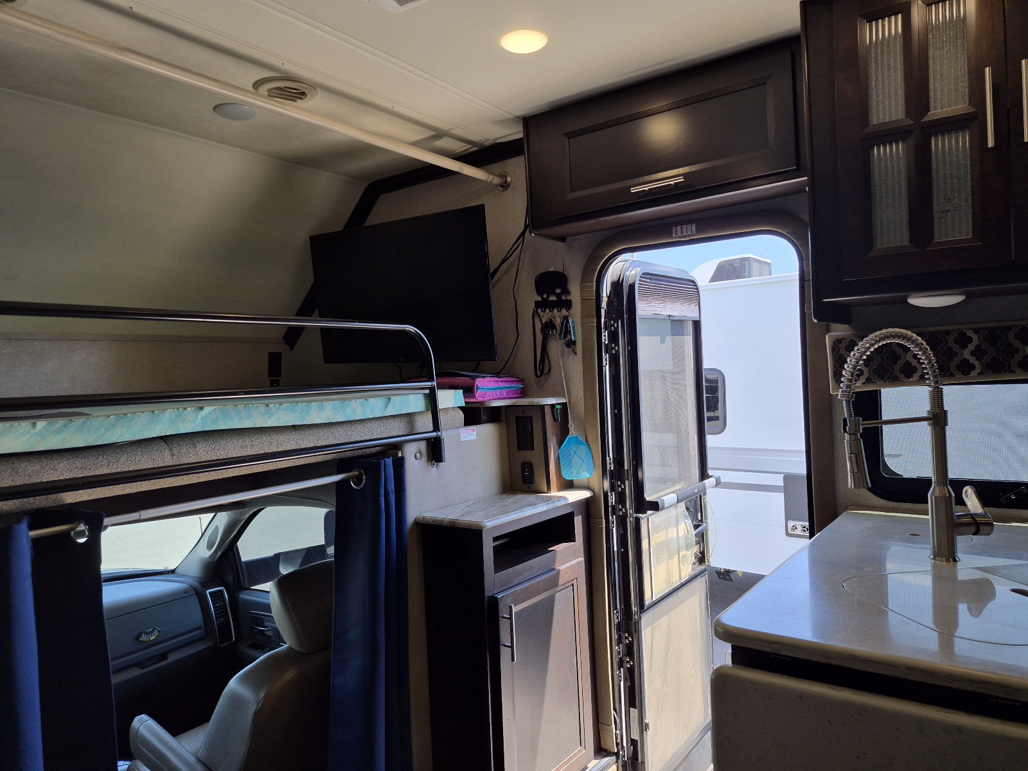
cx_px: 514
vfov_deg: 58.9
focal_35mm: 23
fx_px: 683
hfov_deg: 73.9
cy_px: 386
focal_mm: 5.4
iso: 50
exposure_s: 1/370
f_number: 1.8
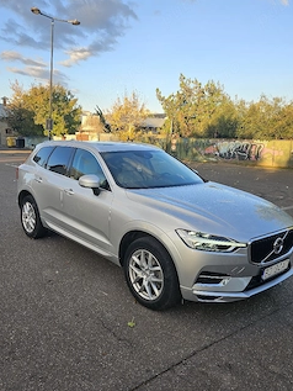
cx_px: 129
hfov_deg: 48.2
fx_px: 327
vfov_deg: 61.6
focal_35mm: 29
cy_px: 202
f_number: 1.8
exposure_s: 1/357
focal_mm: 5.4
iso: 25
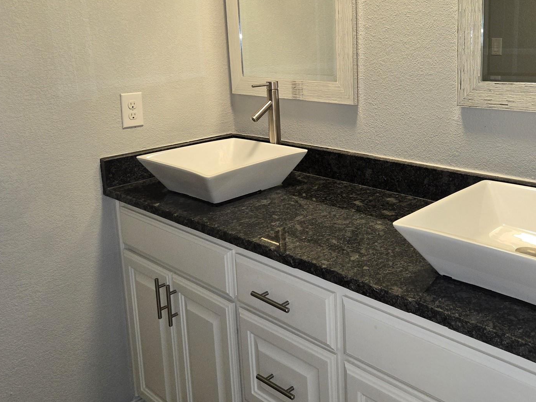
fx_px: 527
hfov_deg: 53.5
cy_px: 127
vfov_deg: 41.1
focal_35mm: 34
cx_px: 326
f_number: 1.8
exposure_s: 1/60
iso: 125
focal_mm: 5.4
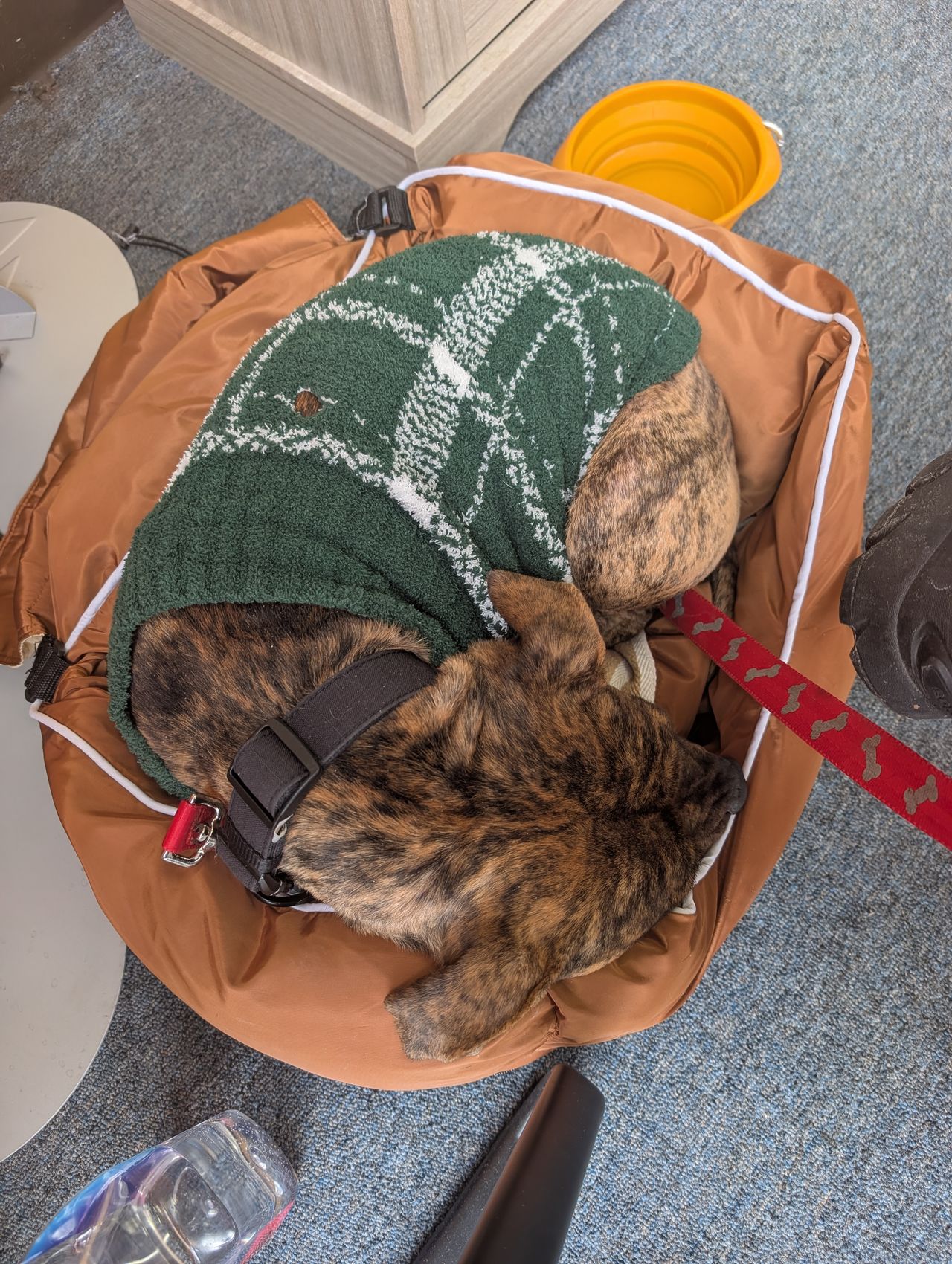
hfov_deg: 56.9
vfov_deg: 71.5
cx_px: 476
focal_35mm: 24
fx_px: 878
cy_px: 632
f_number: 1.68
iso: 103
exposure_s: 1/60
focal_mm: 6.9
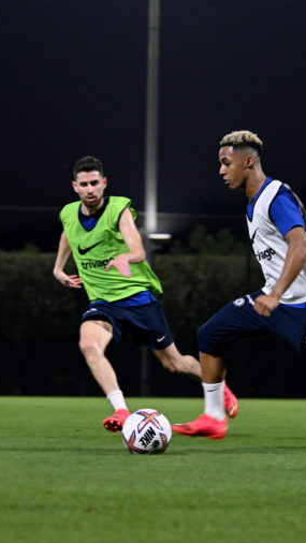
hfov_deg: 9.8
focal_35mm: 124
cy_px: 274
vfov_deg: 17.3
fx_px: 1787
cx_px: 259
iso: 2000
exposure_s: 1/250
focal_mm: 78
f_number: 2.8
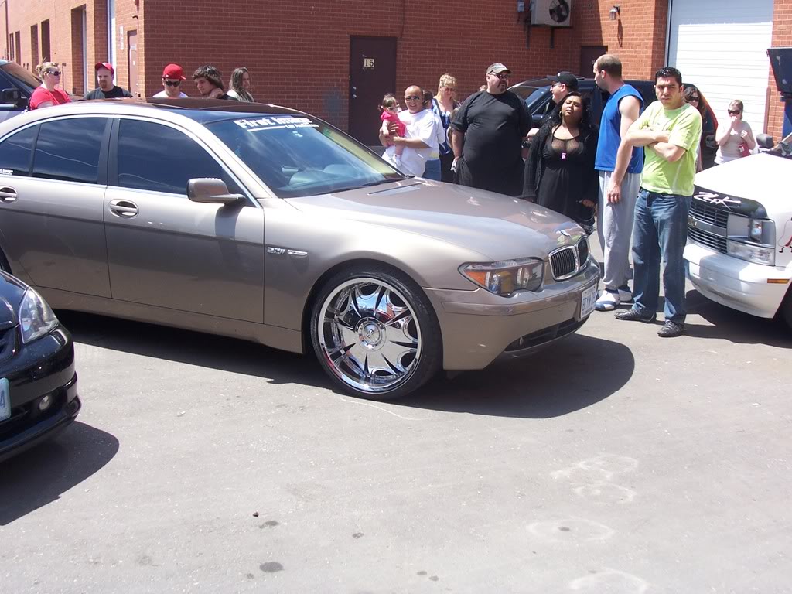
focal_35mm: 42
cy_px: 297
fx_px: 961
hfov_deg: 44.8
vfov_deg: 34.3
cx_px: 396
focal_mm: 7.2
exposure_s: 1/500
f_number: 2.8
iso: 80
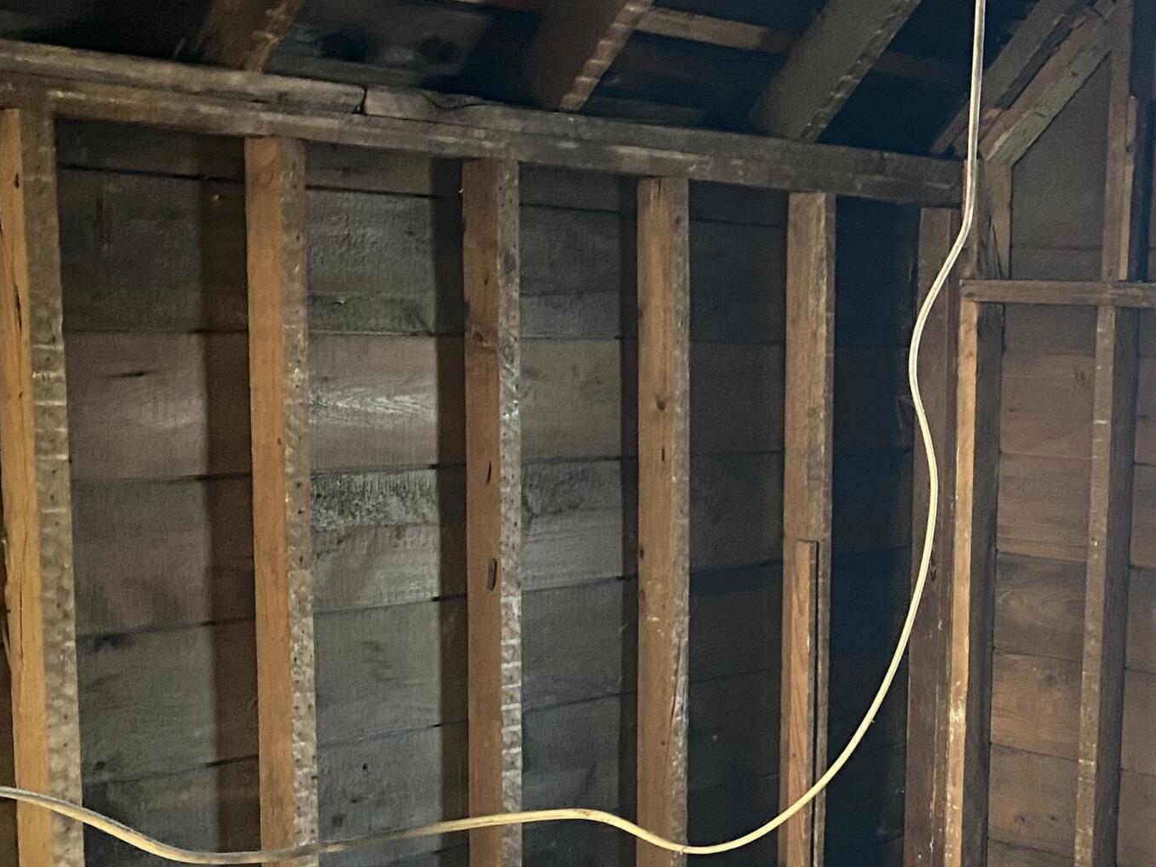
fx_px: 1937
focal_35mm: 58
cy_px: 638
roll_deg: -2.3
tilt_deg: -9.9
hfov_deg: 31.1
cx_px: 1121
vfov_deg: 25.0
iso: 640
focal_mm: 4.25
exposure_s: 1/31
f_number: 1.8
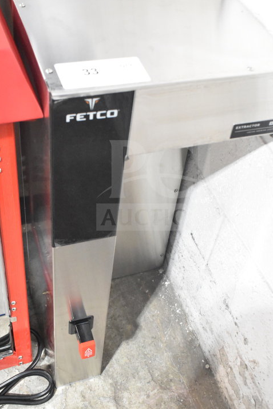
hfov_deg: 29.2
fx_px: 523
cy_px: 185
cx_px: 160
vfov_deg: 42.7
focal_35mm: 46
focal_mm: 24
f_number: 5.6
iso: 6400
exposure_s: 1/125
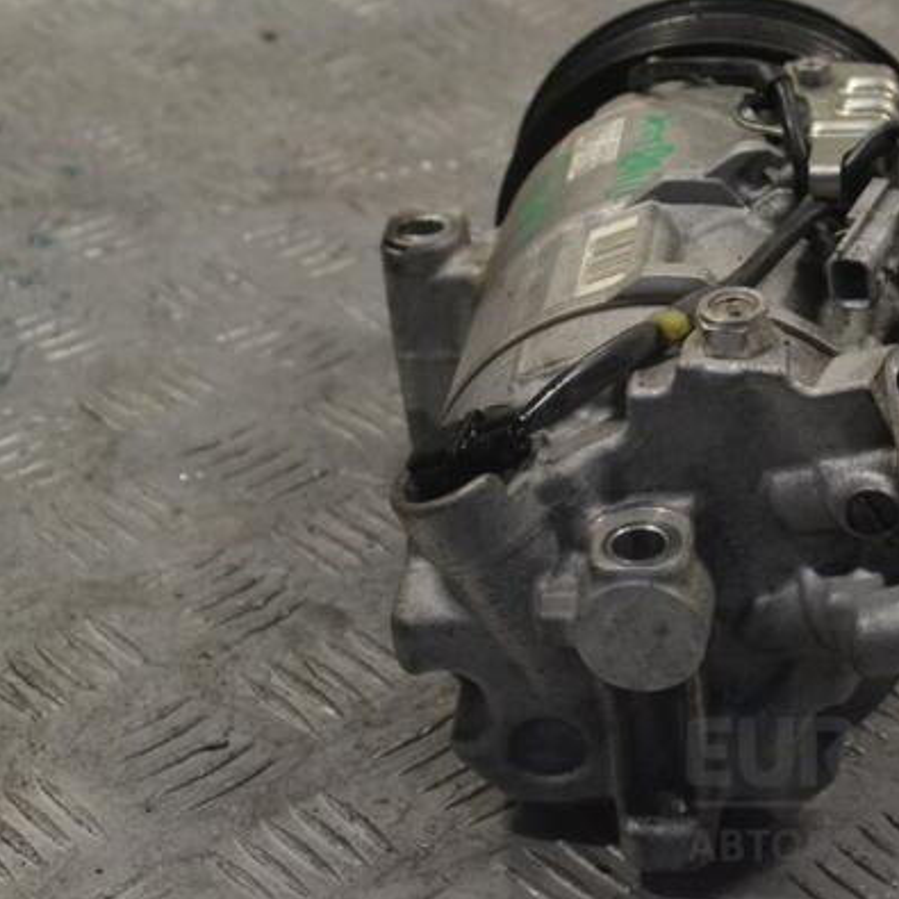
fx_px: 2733
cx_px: 644
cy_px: 448
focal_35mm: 93
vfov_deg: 18.7
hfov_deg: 18.6
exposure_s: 1/400
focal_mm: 48
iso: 3200
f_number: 10
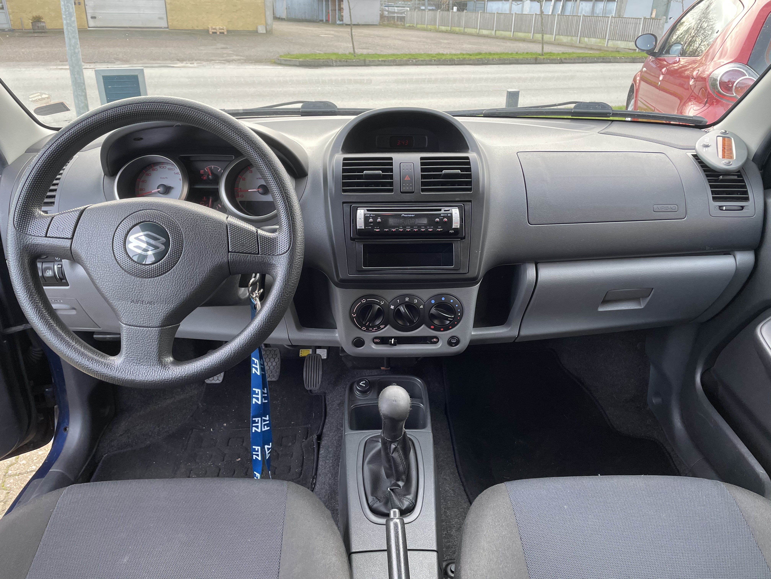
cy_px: 290
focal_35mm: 26
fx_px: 579
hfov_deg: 67.3
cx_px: 386
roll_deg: -1.1
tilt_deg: -25.1
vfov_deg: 53.1
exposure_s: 1/121
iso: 80
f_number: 1.6
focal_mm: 4.2
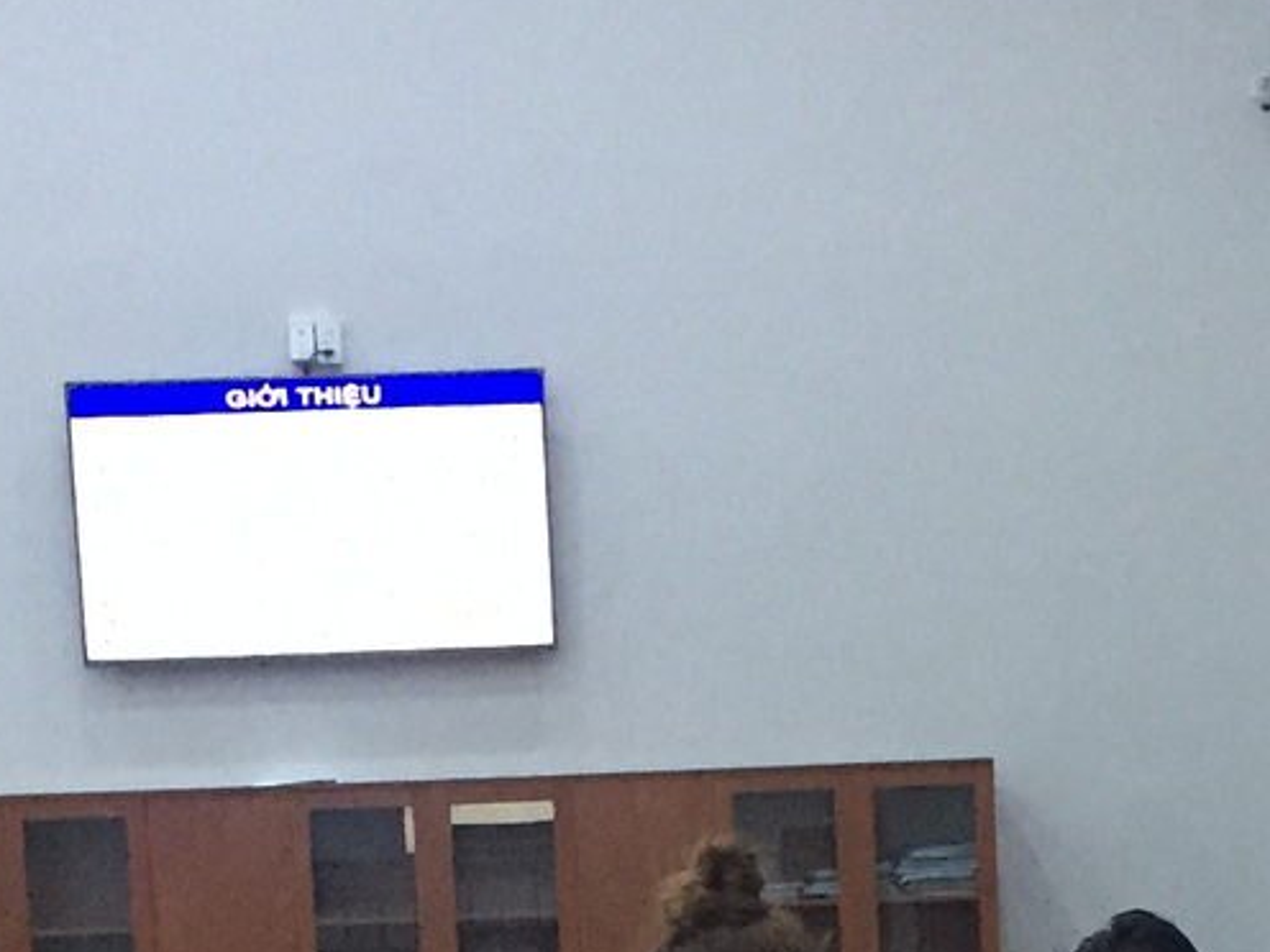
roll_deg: +1.0
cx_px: 845
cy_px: 1658
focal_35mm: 117
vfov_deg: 11.8
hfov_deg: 16.8
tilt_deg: -8.2
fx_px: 4293
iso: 250
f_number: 2.2
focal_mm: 4.15
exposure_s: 1/25
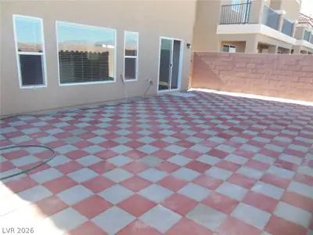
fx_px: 226
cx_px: 156
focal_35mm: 25
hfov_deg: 69.4
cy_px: 118
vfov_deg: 54.9
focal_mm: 4.5
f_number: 3.2
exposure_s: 1/250
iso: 125
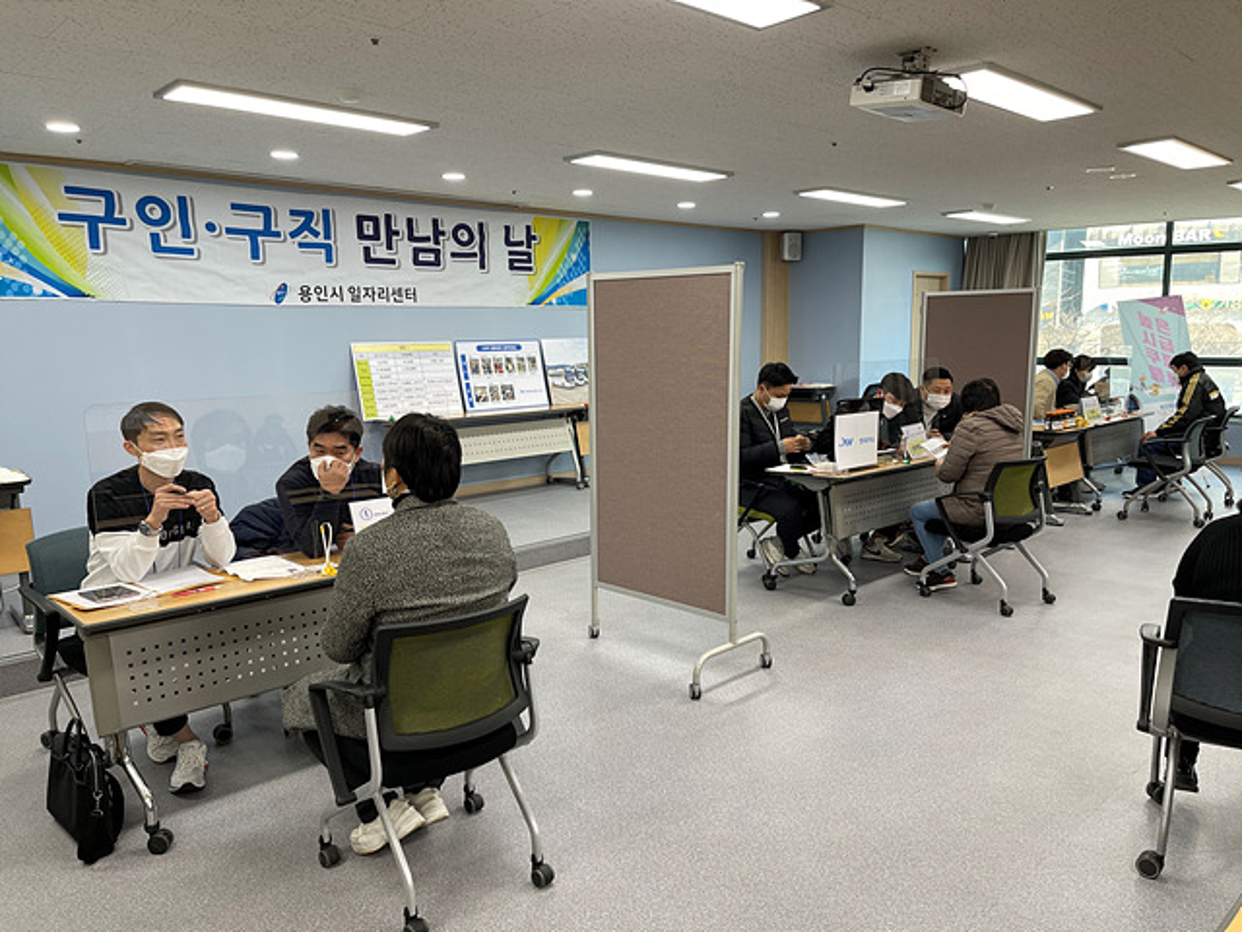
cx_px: 621
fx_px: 933
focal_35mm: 26
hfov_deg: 67.3
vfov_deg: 53.1
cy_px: 466
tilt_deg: -9.4
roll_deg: +0.5
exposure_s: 1/120
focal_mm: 5.1
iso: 80
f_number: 1.6
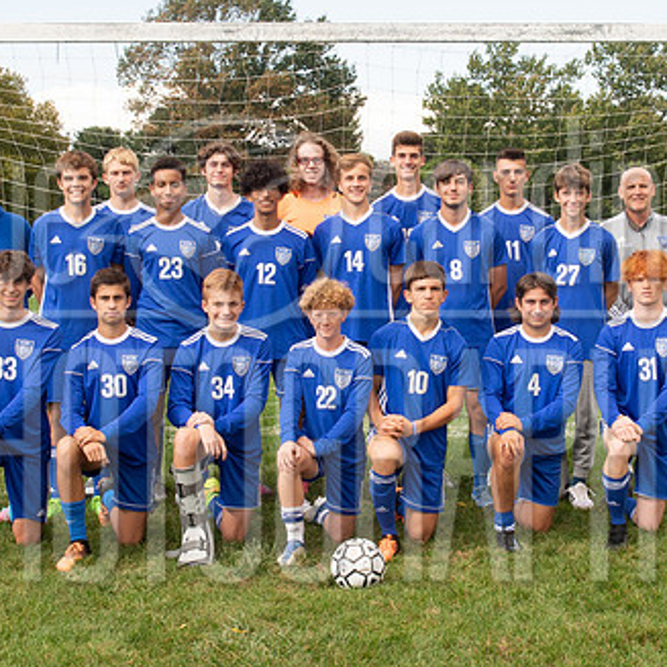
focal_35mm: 80
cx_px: 379
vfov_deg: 21.7
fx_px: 1744
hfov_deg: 21.6
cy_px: 334
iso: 400
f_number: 10
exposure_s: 1/250
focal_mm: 32
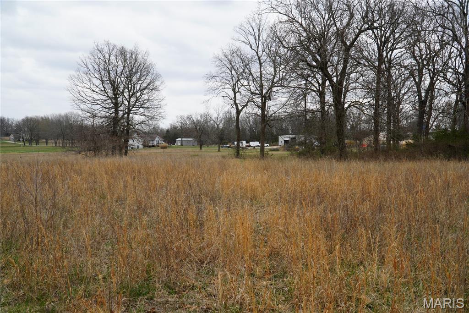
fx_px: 430
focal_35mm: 33
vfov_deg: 40.0
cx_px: 234
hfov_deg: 57.2
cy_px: 156
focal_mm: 22
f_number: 8
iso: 100
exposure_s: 1/125
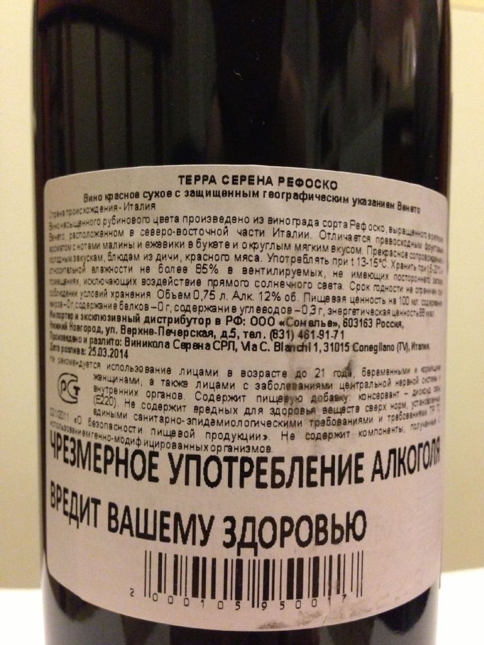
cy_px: 322
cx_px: 242
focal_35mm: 33
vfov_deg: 55.4
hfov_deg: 42.9
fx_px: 615
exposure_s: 1/15
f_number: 2.4
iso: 640
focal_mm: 4.13
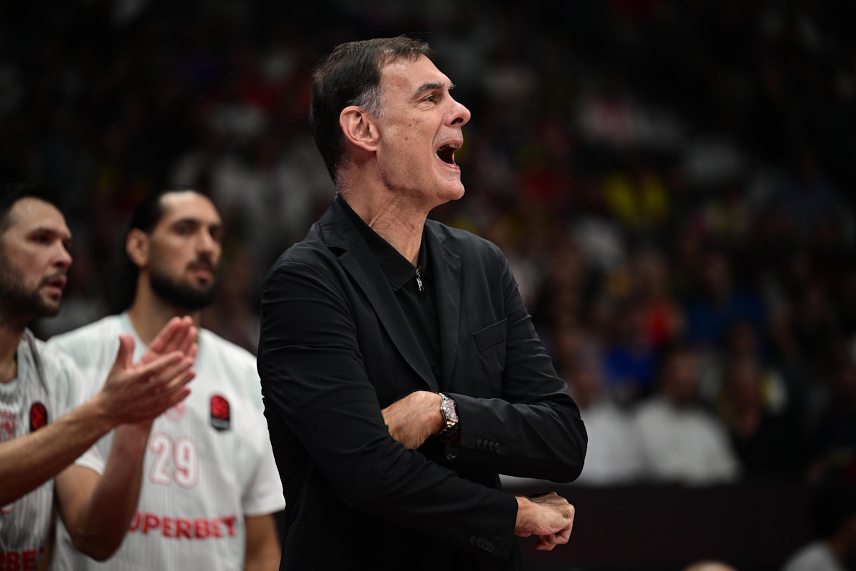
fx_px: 4399
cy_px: 286
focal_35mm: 185
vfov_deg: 7.4
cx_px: 428
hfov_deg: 11.1
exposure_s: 1/640
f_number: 2.8
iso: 2000
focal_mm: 185
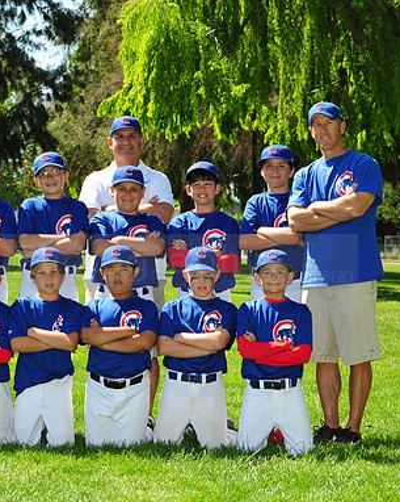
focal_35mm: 114
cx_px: 104
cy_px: 251
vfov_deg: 16.9
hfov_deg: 13.5
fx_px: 1689
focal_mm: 80
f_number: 8
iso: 200
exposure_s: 1/250
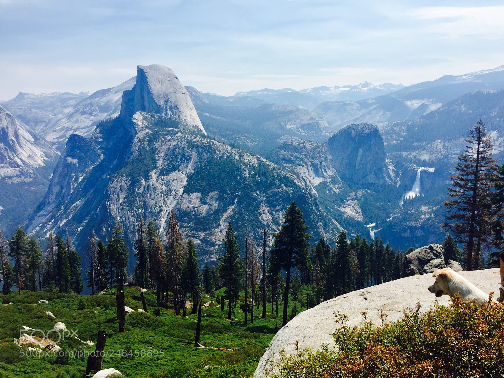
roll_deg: +1.2
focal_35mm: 29
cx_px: 252
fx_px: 422
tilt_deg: -9.7
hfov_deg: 61.7
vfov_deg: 48.2
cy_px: 189
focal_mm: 4.15
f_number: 2.2
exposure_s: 1/3300
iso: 32
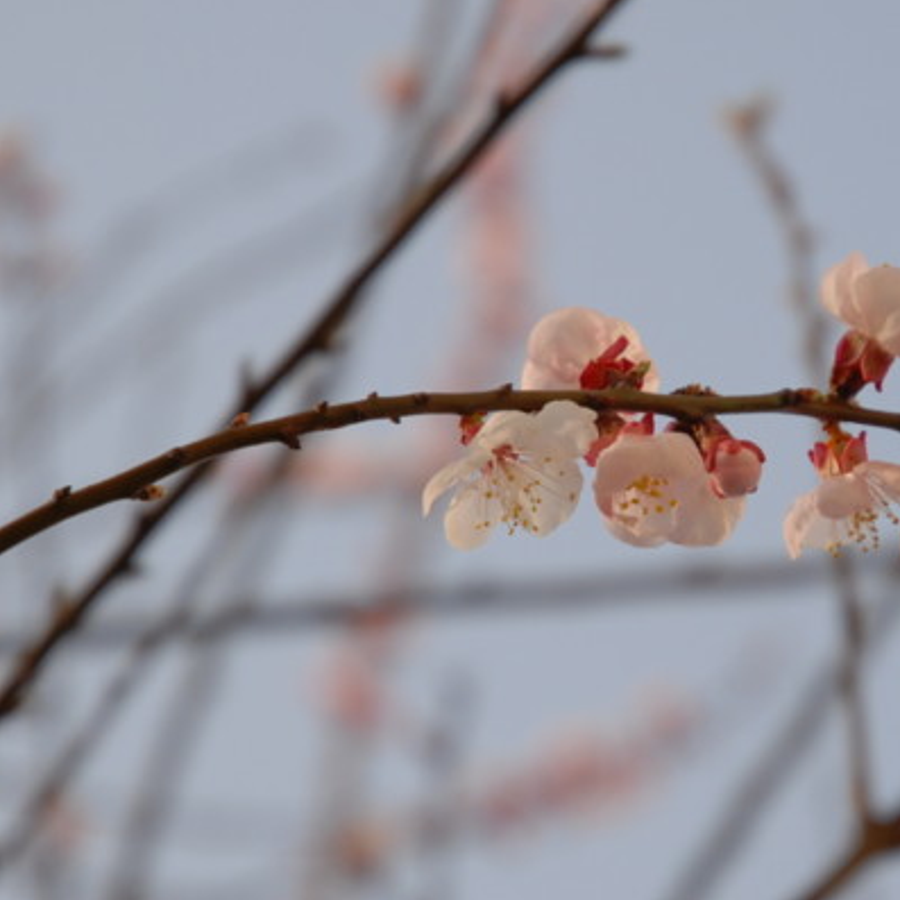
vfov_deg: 12.9
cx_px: 642
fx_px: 3971
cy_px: 450
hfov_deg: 12.9
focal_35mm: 135
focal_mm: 70
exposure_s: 1/320
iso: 100
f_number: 4.5
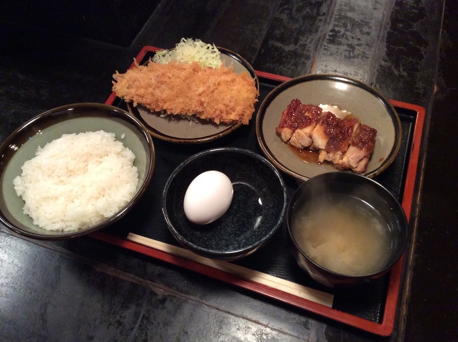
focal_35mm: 32
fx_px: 423
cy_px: 171
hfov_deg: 56.9
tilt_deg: -56.3
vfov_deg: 44.1
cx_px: 229
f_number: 2.4
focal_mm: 3.3
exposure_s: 1/24
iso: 250
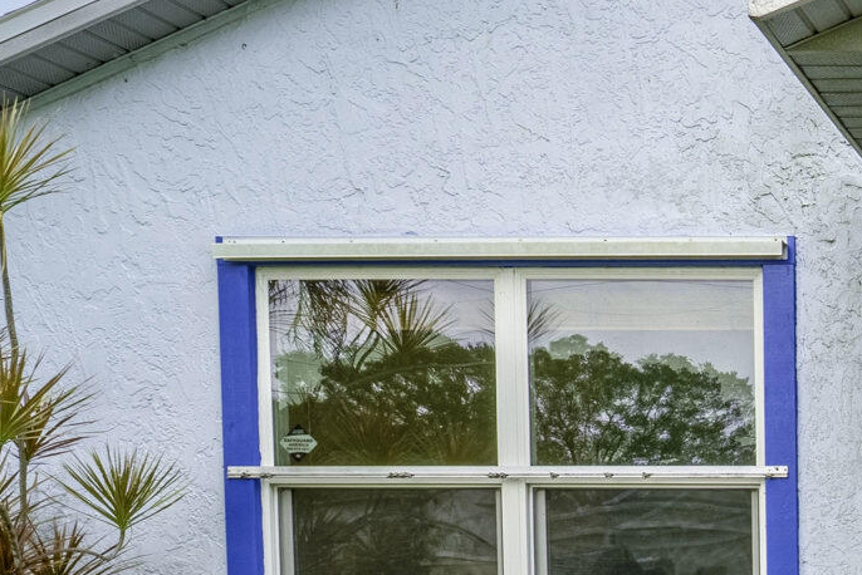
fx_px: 1222
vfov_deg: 24.7
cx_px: 1244
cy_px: 636
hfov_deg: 28.2
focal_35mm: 51
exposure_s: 1/400
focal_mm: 14
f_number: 22
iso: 400
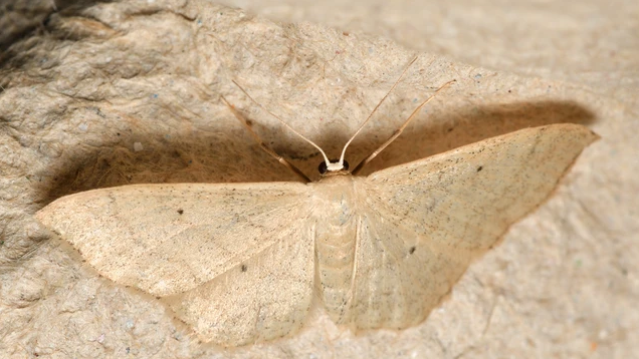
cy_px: 212
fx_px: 4016
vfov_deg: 5.1
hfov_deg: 9.1
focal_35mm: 237
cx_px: 318
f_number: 10
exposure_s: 1/250
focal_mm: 150
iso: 100
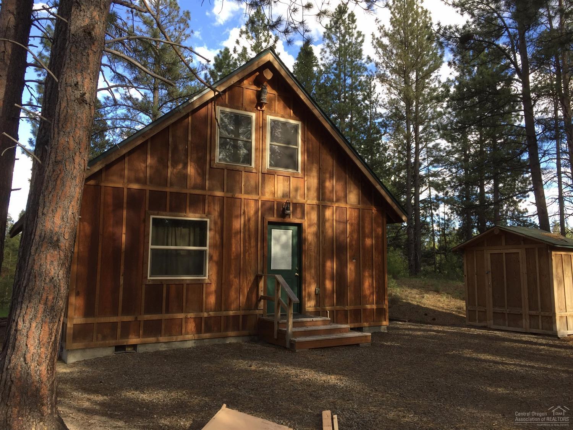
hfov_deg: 61.7
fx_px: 480
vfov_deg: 48.2
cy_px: 215
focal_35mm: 29
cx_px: 286
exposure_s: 1/391
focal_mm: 4.15
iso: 32
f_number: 2.2
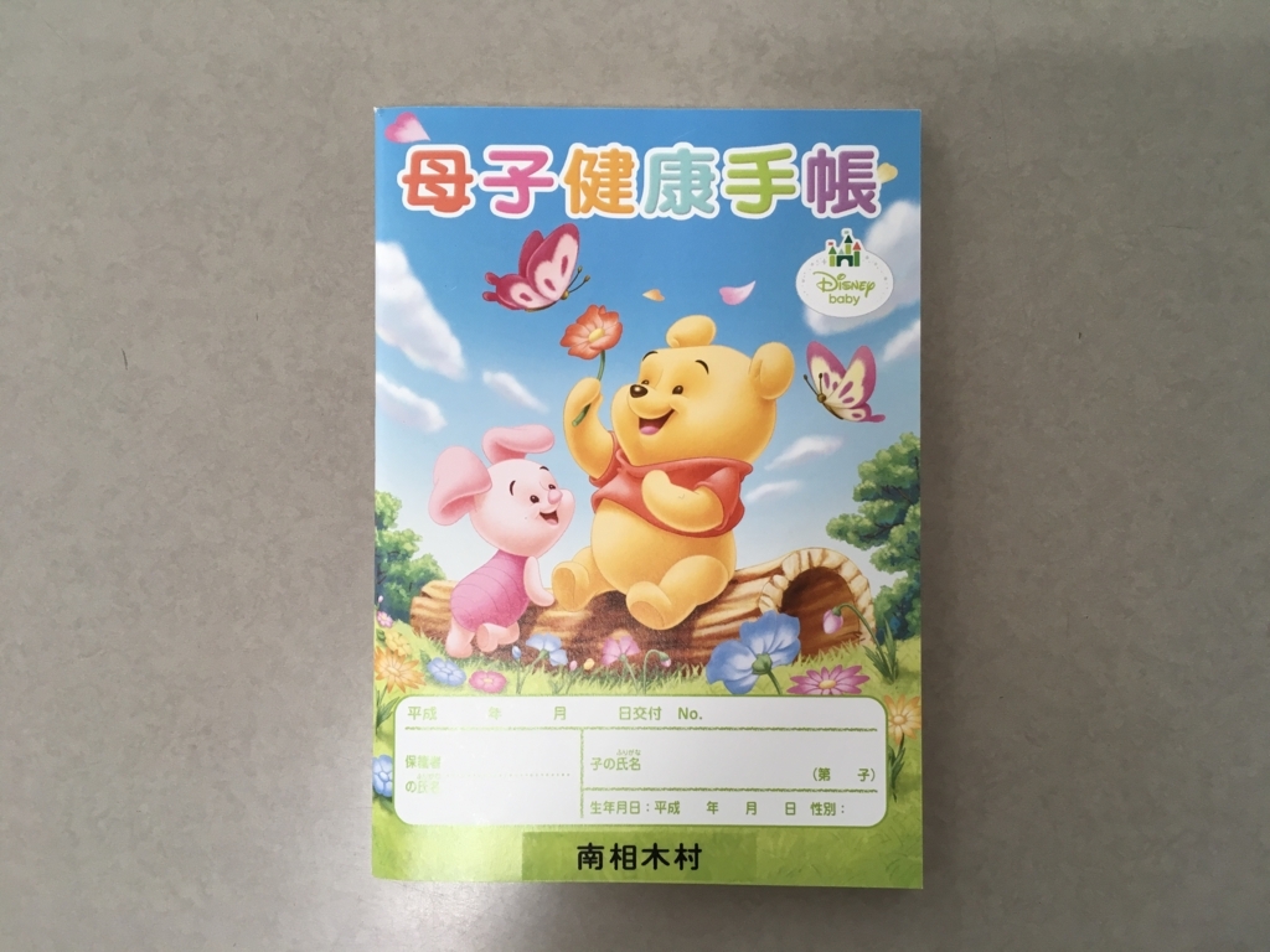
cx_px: 635
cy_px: 476
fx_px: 1064
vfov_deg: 48.2
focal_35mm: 29
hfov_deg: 61.7
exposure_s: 1/40
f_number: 2.2
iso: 25
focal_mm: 4.15
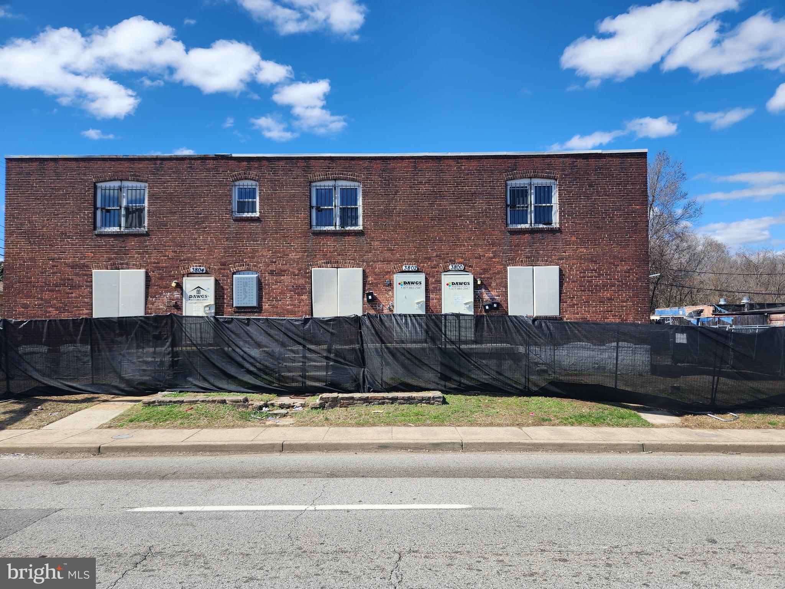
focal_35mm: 23
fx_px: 522
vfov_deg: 58.9
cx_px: 392
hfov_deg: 73.9
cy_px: 294
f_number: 1.8
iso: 20
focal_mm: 5.4
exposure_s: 1/1304
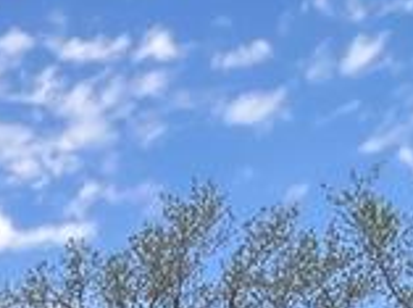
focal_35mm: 85
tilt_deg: -8.7
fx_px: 1012
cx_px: -189
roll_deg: +1.8
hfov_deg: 20.2
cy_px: 963
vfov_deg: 10.7
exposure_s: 1/282
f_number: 1.8
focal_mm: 1.57
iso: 32
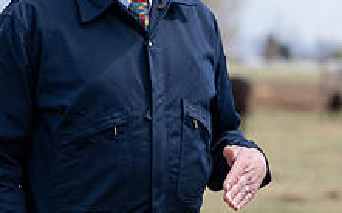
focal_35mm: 234
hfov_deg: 9.0
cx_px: 187
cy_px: 21
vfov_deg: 5.6
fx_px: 2180
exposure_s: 1/1600
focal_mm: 81
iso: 125
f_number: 2.8
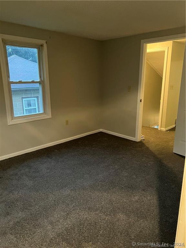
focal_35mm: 26
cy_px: 124
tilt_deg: -13.4
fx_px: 186
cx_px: 93
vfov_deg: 67.3
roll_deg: +0.7
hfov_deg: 53.1
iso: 500
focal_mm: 5.7
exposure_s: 1/30
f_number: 1.5
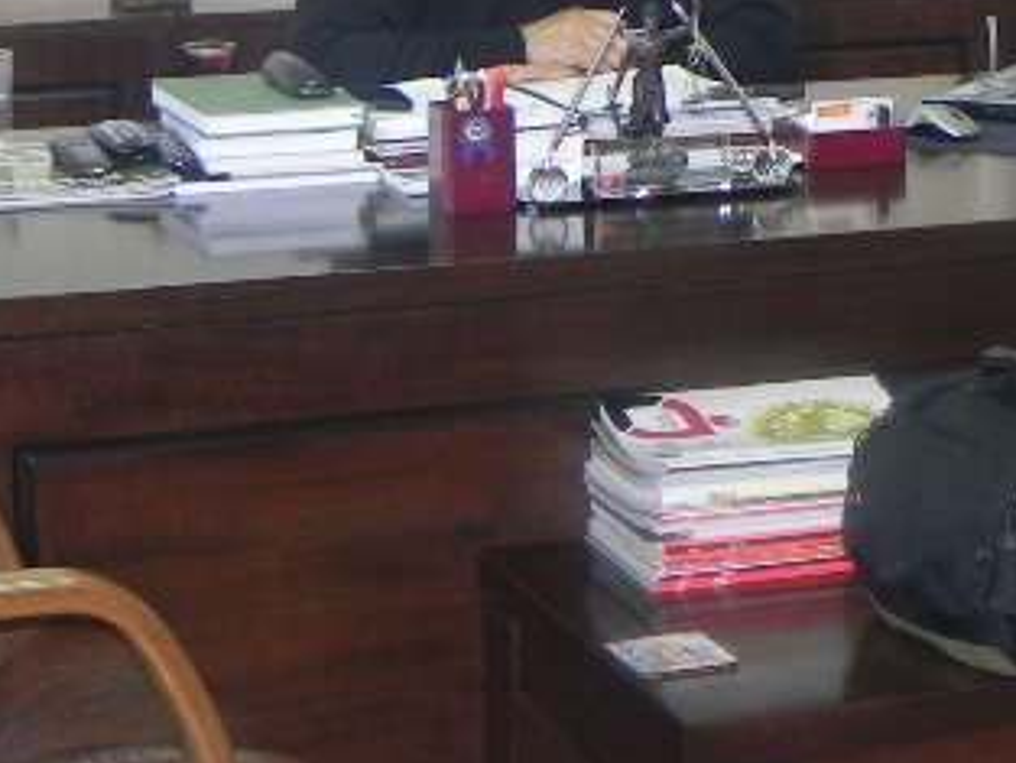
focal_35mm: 133
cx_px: 1026
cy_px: 263
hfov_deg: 14.6
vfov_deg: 11.1
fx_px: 3905
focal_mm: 9.2
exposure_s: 1/30
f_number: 3.5
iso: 239
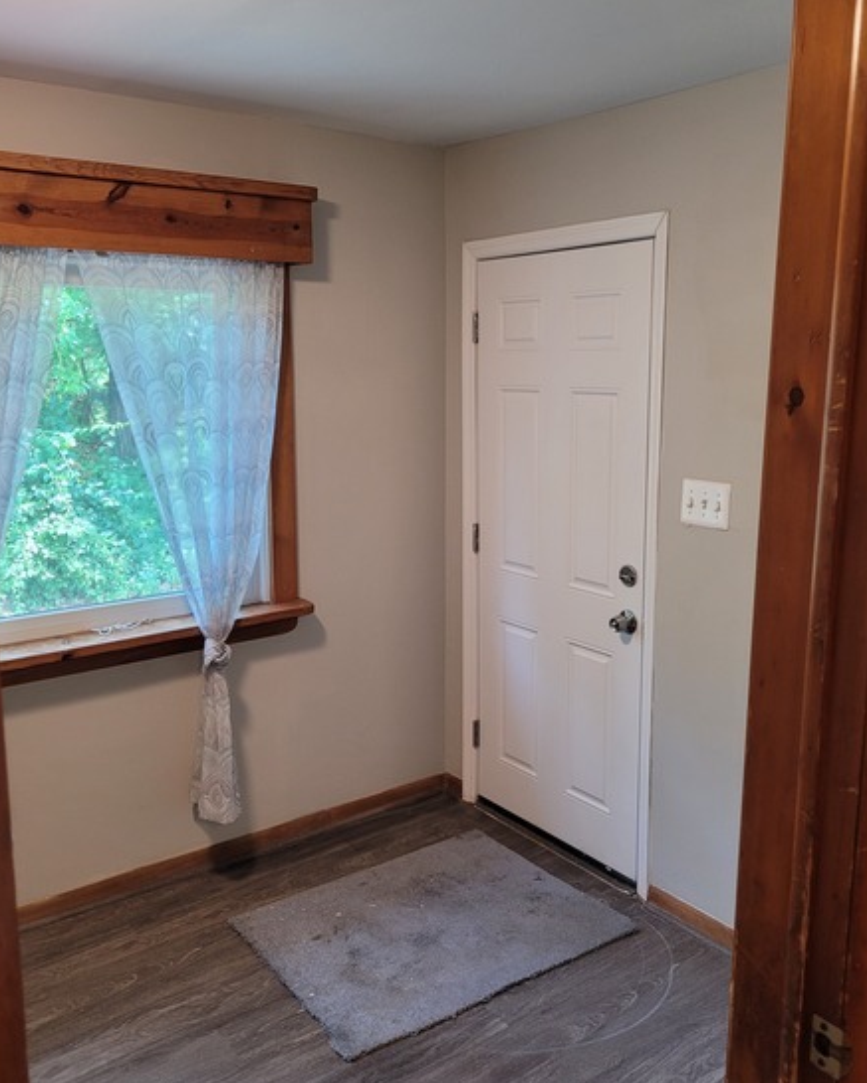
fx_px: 994
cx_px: 446
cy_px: 531
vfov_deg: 57.2
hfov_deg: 47.1
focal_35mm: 31
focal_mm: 5.4
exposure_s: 1/60
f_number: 1.8
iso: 200
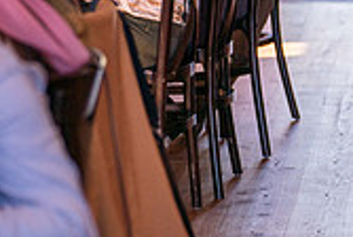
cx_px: 495
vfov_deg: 4.5
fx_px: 2996
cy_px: -120
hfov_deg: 6.7
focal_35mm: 305
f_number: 2.8
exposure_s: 1/400
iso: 400
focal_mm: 88
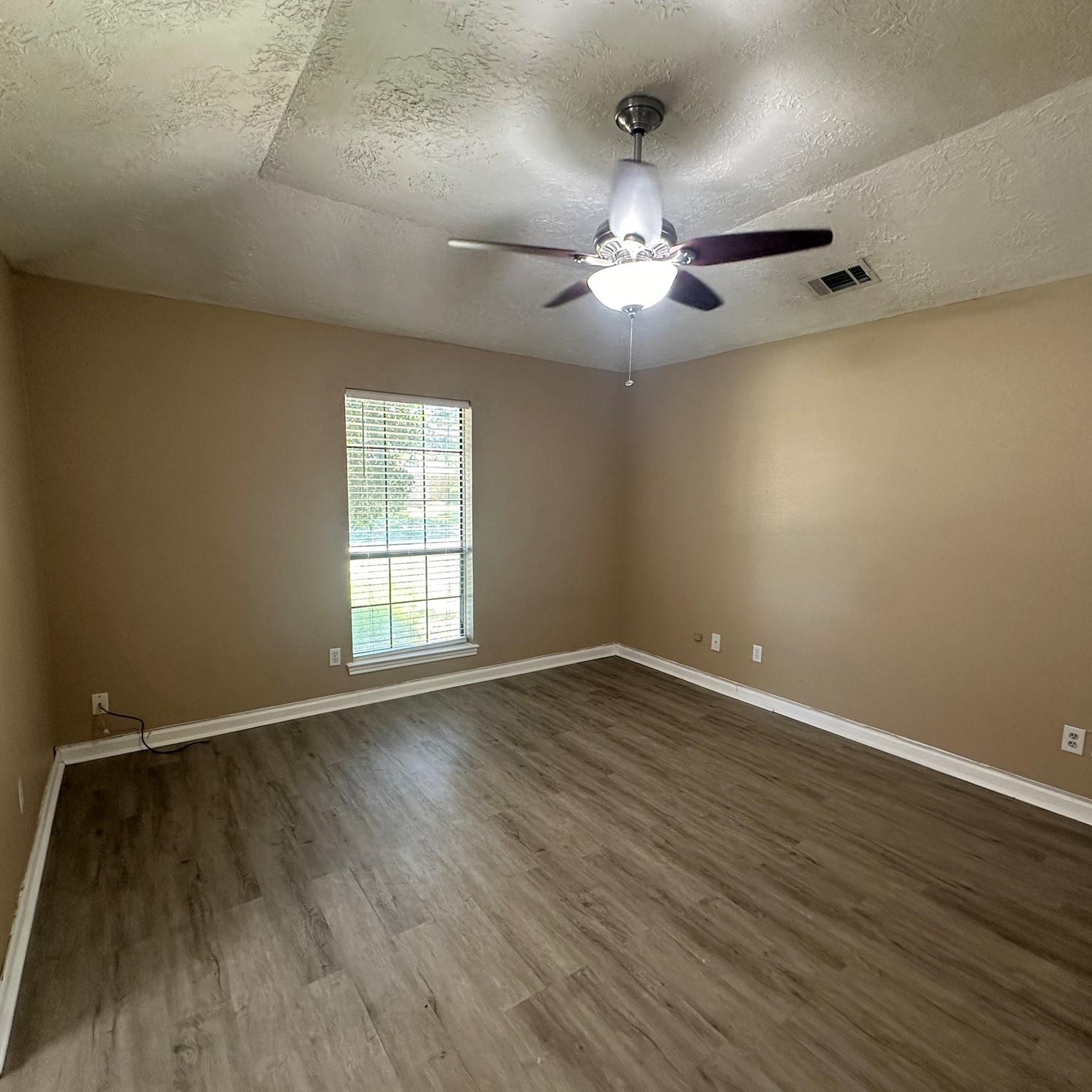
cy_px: 560
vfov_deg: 84.0
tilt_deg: -6.6
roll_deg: -0.9
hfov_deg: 83.9
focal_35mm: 17
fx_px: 607
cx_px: 567
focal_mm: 2.22
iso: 200
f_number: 2.2
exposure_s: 1/60
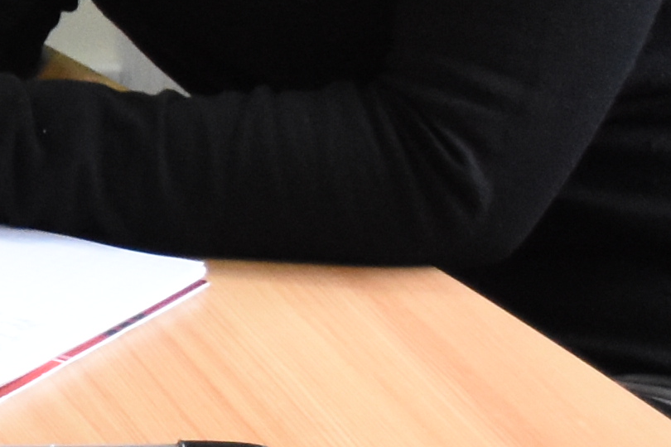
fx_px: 5386
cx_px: -1465
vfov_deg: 4.7
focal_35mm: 289
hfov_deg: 6.4
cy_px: -50
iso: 2000
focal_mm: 26
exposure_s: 1/80
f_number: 3.8
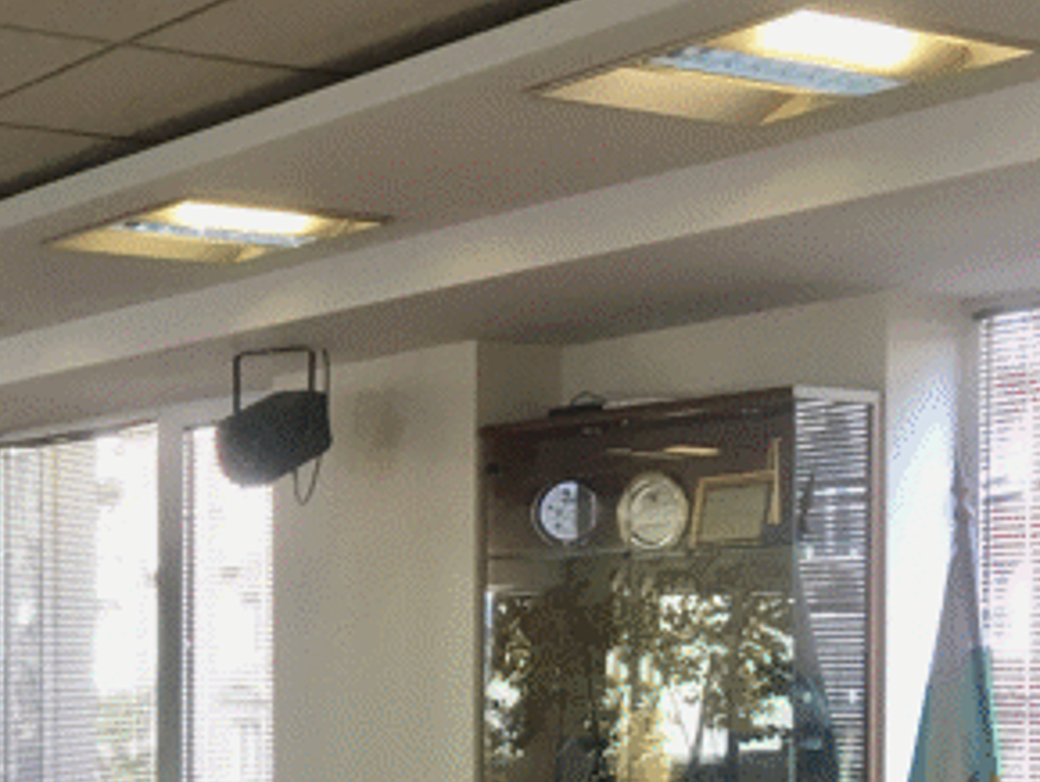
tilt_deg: -0.1
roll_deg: -0.3
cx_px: -246
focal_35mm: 73
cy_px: 703
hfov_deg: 24.0
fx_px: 2195
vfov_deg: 19.8
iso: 40
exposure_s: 1/33
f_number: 2.2
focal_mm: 4.15
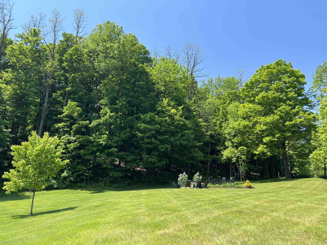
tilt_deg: +17.0
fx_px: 246
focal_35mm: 26
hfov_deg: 67.3
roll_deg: -2.1
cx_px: 164
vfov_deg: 53.1
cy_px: 122
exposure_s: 1/1449
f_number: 1.5
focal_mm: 5.7
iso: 50
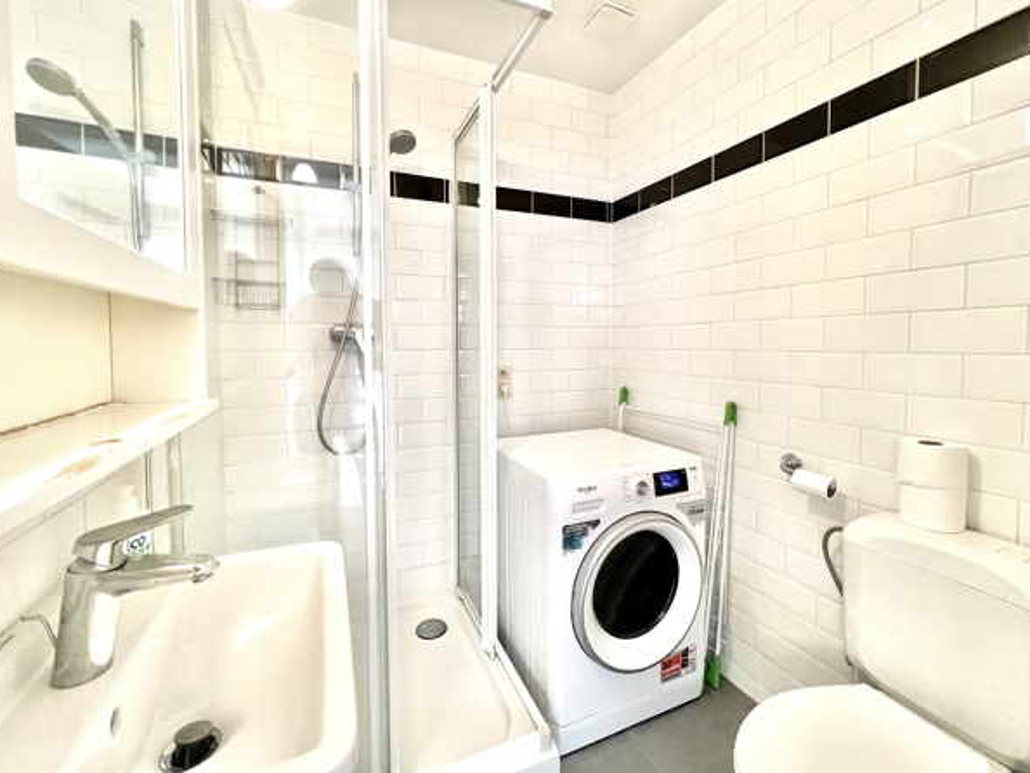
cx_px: 515
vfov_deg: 85.6
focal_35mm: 14
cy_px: 361
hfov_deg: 102.0
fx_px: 417
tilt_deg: -2.5
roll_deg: +0.6
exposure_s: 1/50
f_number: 1.8
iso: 320
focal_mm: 1.57
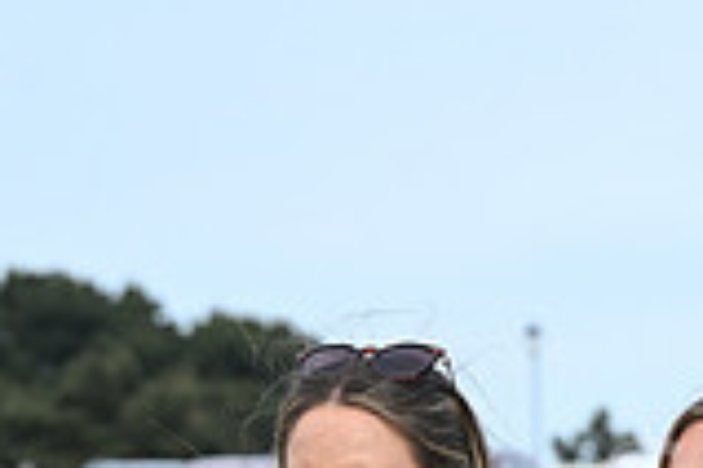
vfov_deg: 3.7
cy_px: 762
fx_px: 7283
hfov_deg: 5.5
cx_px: 1176
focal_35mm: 373
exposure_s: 1/2000
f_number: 6.3
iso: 800
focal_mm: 102
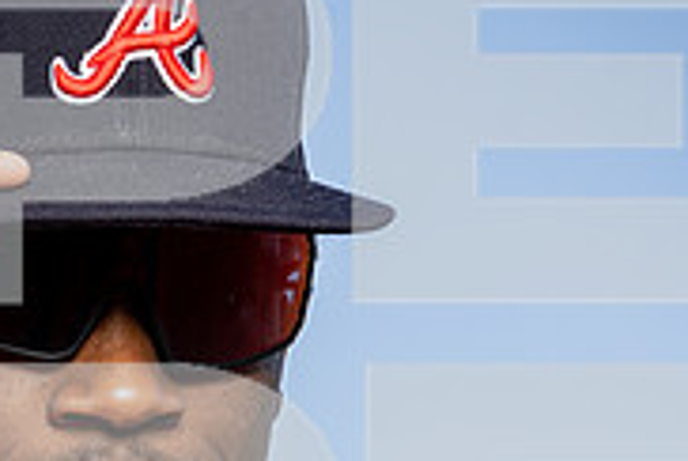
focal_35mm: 140
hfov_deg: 14.1
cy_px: 565
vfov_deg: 9.7
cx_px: -163
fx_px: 2680
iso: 125
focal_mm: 44
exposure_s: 1/250
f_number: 8
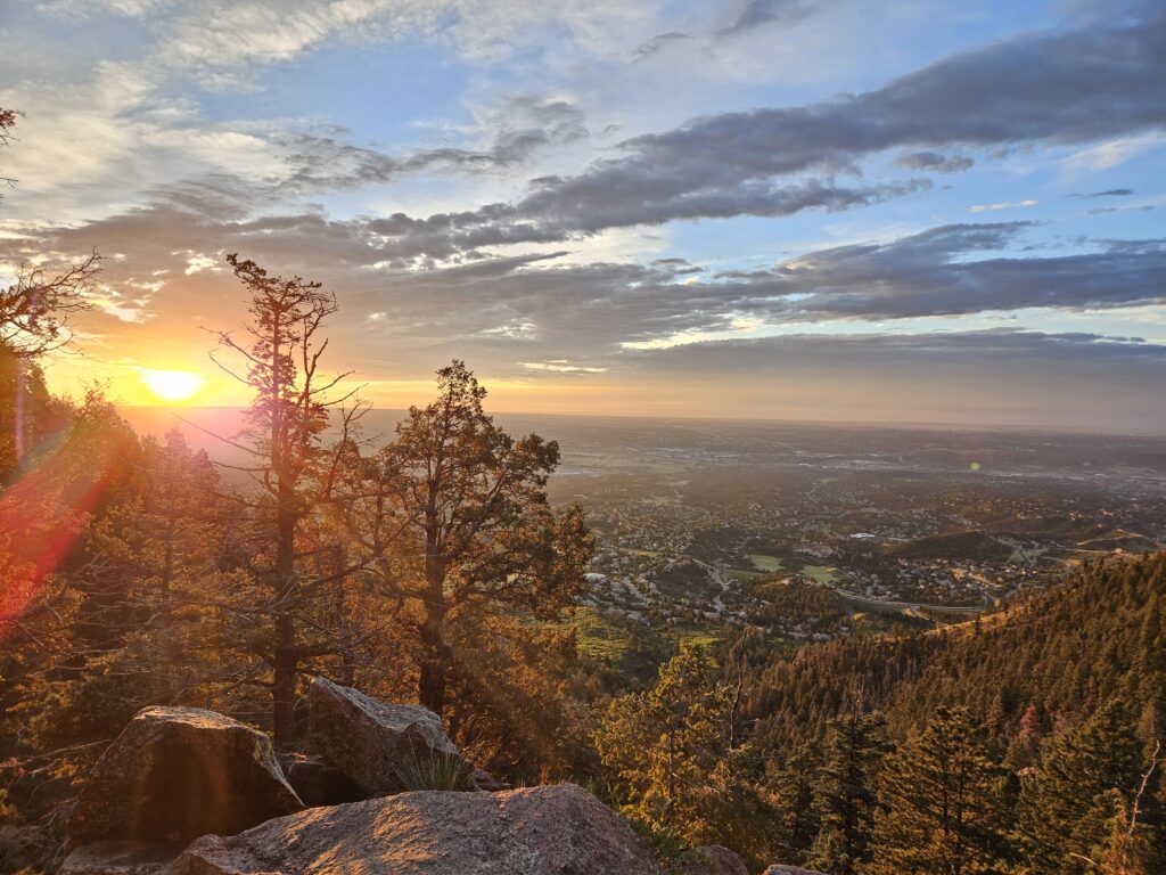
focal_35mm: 23
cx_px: 583
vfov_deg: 58.9
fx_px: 775
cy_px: 438
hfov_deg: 73.9
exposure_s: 1/185
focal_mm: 5.4
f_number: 1.8
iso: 25
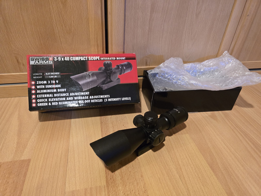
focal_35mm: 23
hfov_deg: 73.9
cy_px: 98
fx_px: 173
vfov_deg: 58.9
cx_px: 130
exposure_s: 1/100
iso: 1250
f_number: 1.7
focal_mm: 6.3
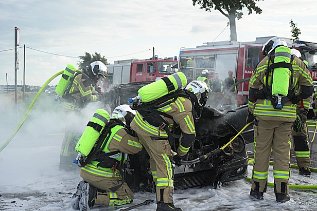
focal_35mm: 51
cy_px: 106
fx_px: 449
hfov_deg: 38.9
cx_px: 158
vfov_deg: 26.5
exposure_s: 1/8000
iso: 2500
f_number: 4.5
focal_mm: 51
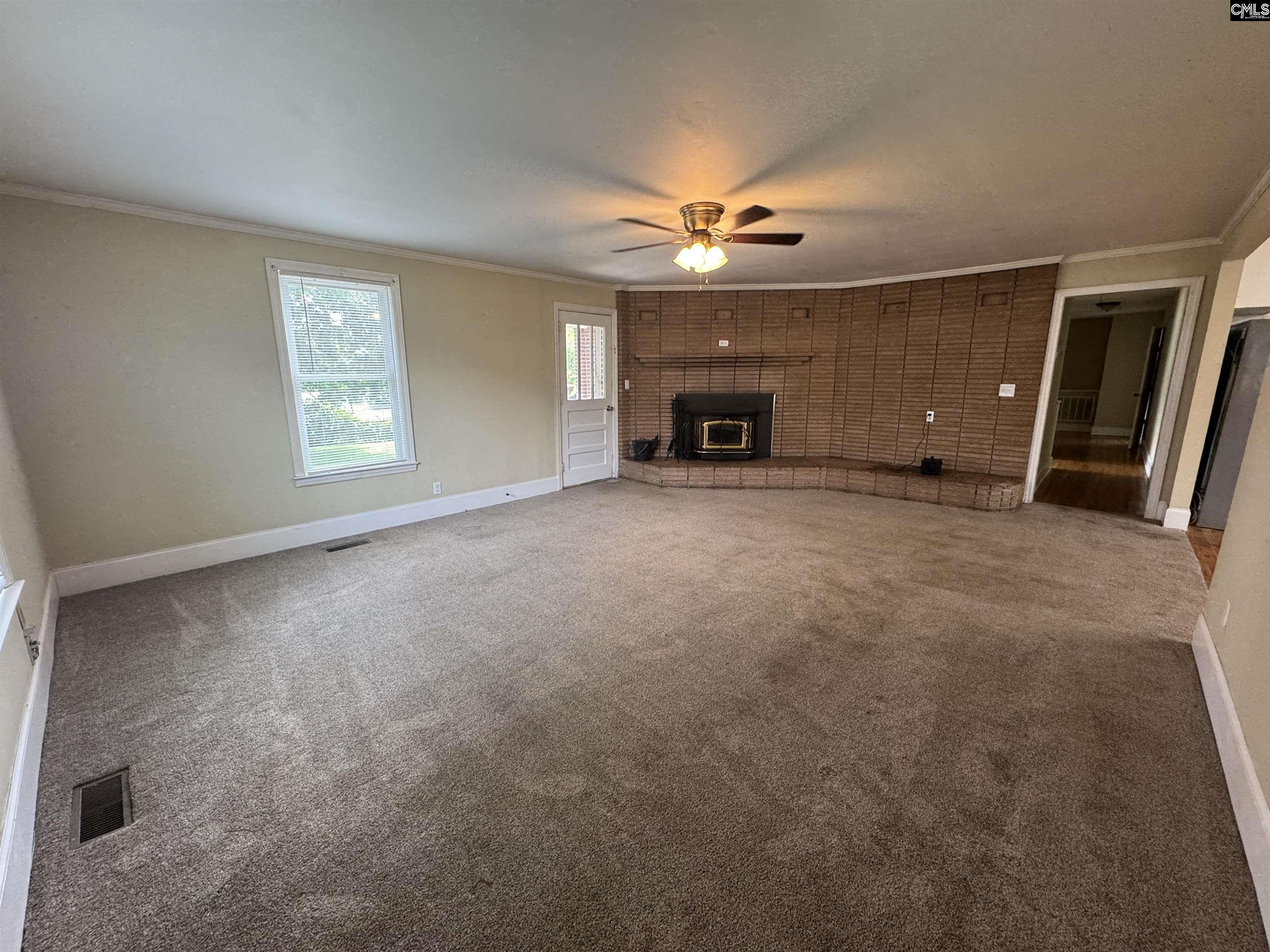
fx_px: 514
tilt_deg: -12.0
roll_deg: +0.1
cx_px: 635
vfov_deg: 85.7
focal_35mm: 14
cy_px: 476
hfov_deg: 102.1
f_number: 2.2
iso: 200
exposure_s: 1/60
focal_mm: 2.22
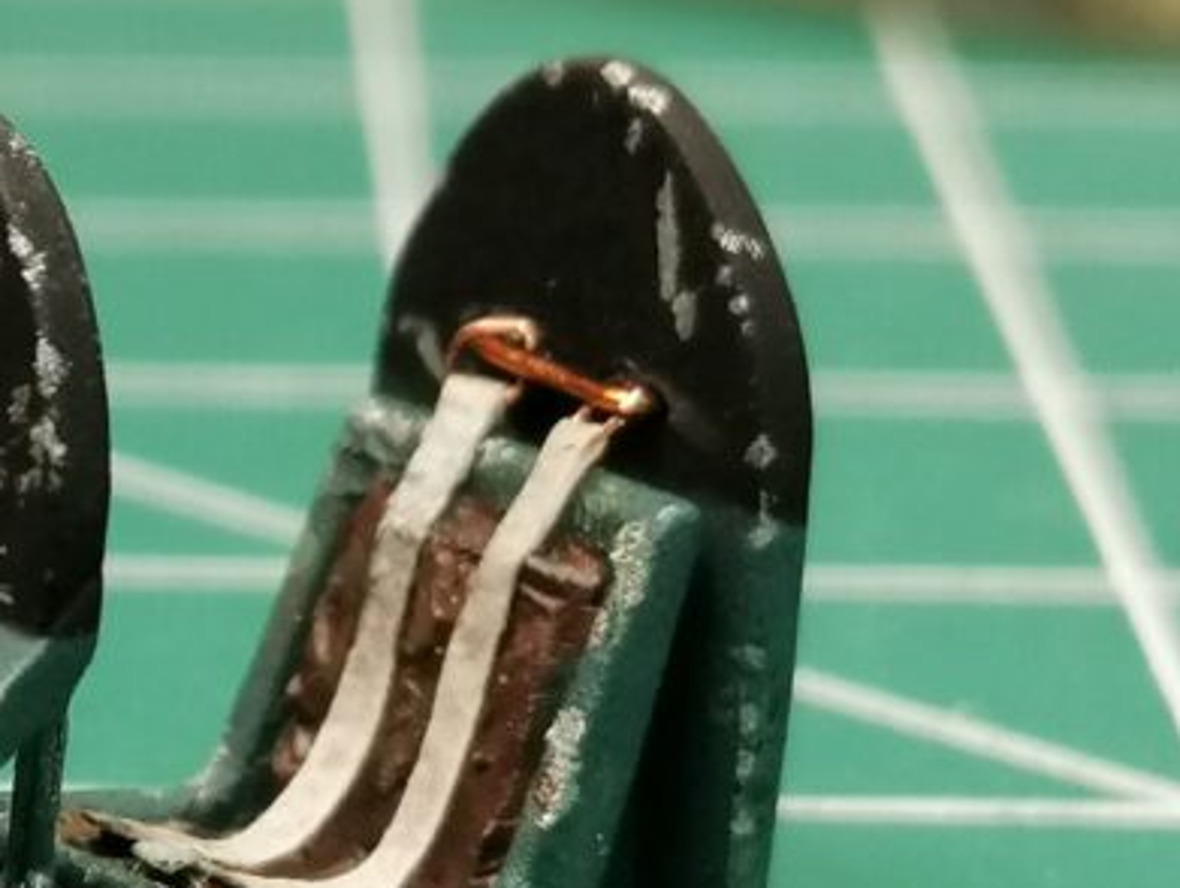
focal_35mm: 191
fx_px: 6517
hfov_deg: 10.3
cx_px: -24
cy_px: 616
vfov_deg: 7.8
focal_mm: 3.95
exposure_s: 1/50
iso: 160
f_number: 1.8
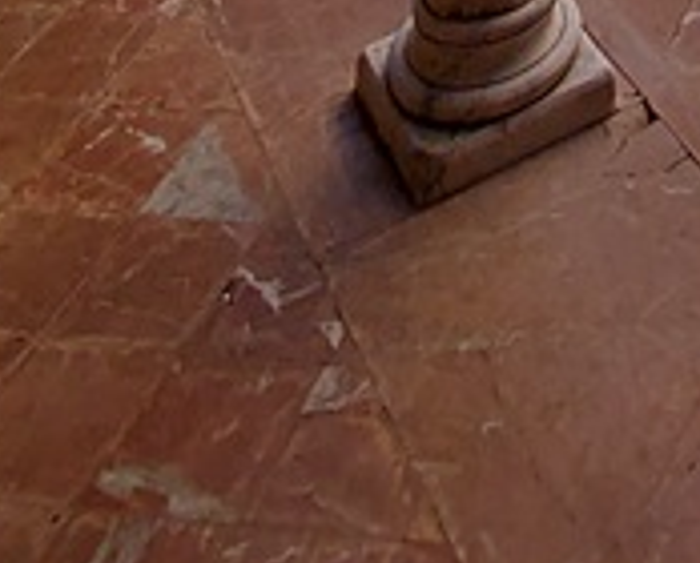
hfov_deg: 25.0
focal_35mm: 64
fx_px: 1329
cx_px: 945
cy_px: -1162
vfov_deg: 11.2
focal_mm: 1.74
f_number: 2.2
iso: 50
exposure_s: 1/528
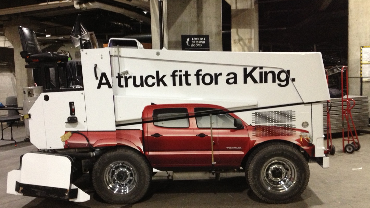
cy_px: 116
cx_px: 179
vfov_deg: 27.7
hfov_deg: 47.4
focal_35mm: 43
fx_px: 422
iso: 320
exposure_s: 1/20
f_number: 2.4
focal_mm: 4.28
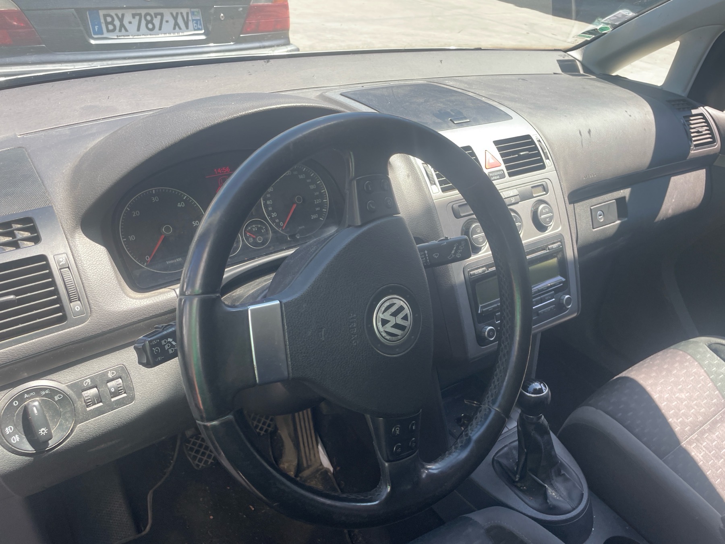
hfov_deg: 67.3
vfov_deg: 53.1
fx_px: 545
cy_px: 272
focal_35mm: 26
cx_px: 362
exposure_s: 1/312
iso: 32
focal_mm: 4.2
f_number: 1.6
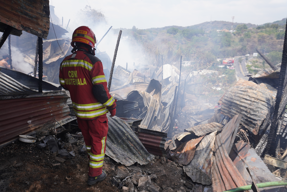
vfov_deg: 53.1
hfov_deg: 73.7
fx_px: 191
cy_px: 96
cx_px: 144
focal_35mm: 24
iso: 100
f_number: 6.3
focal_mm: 16
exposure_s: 1/250
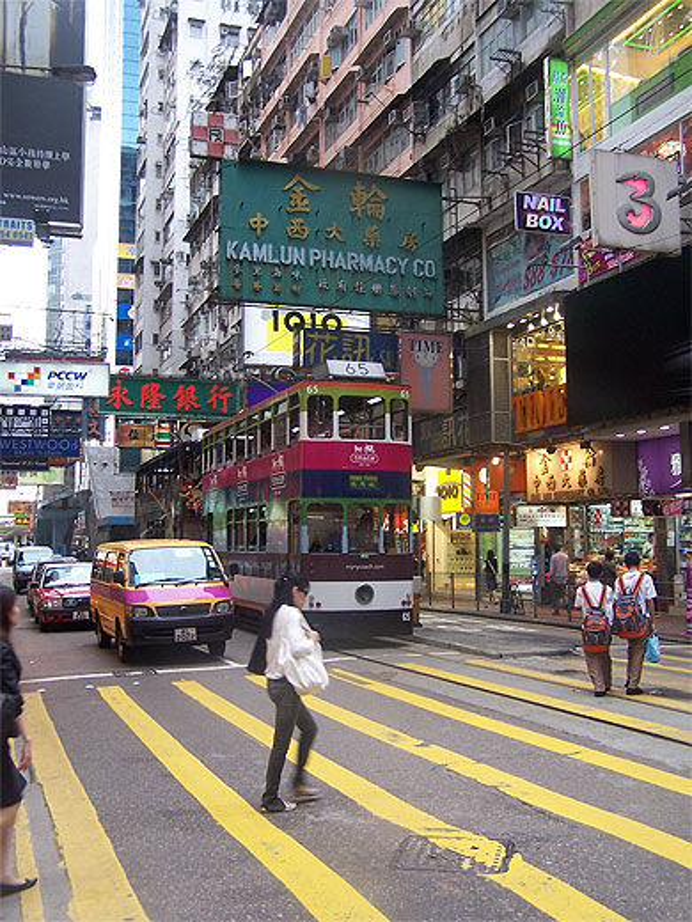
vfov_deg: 49.0
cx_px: 346
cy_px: 461
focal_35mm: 38
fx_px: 1013
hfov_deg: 37.7
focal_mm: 6.3
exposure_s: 1/45
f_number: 2.8
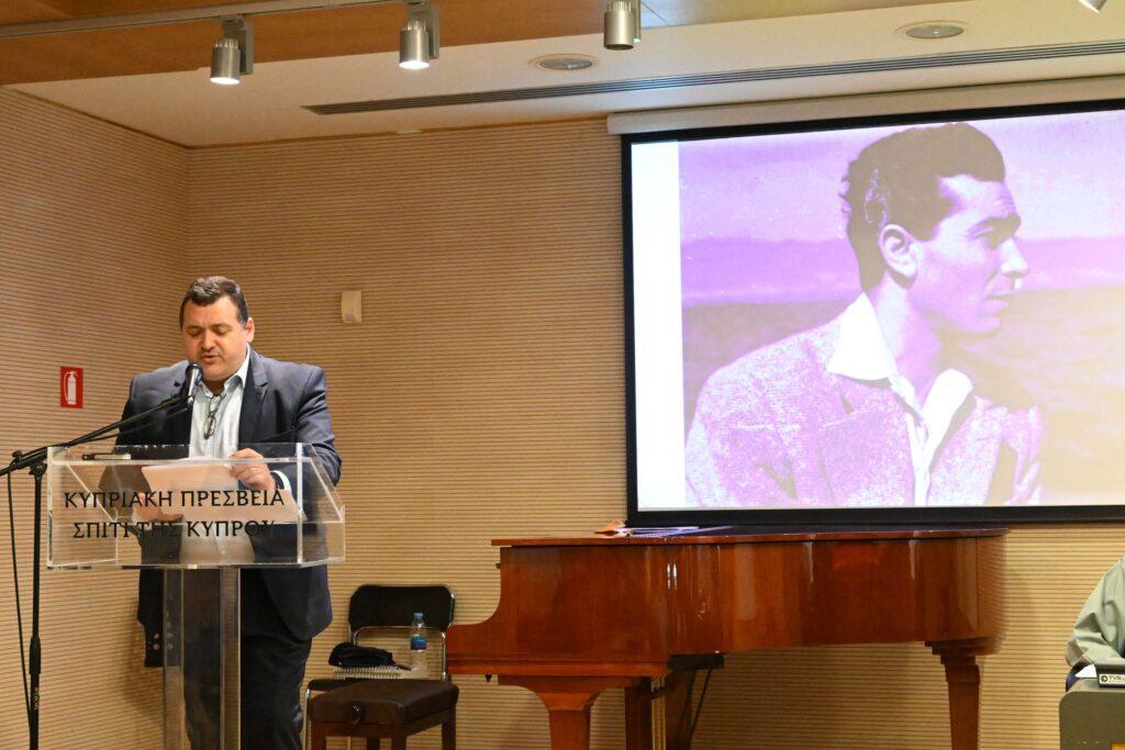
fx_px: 1875
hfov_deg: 33.4
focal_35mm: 60
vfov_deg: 22.6
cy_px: 375
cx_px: 562
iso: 10000
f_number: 5.6
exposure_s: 1/160
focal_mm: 40
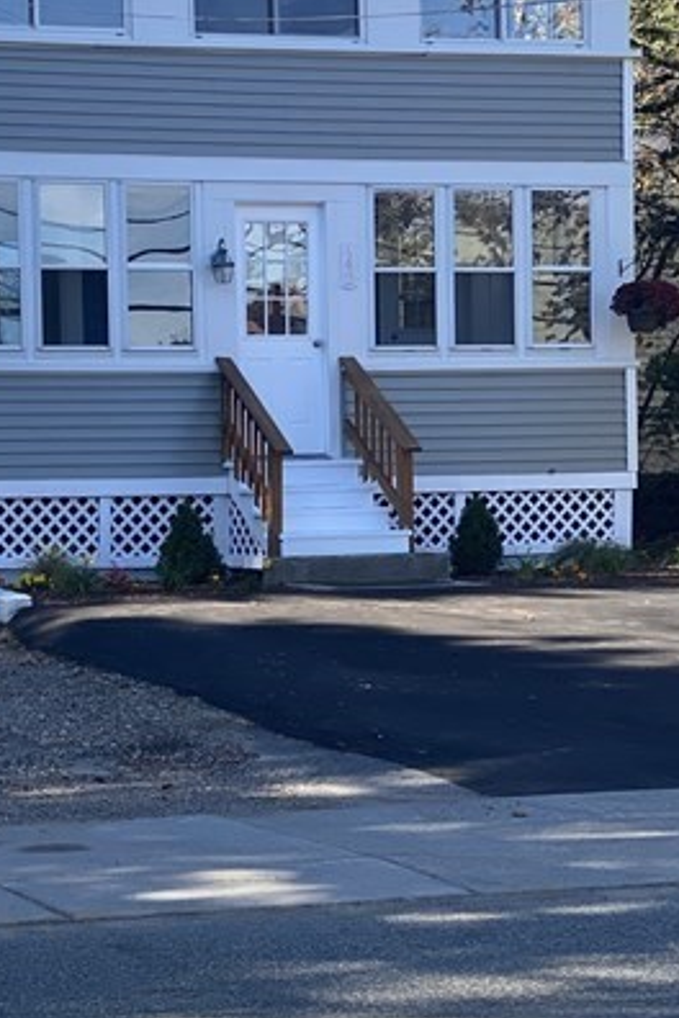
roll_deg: +1.5
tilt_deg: -1.4
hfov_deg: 12.9
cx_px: 49
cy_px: 612
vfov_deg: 19.4
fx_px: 2970
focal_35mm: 105
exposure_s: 1/345
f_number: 2
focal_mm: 6
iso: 20
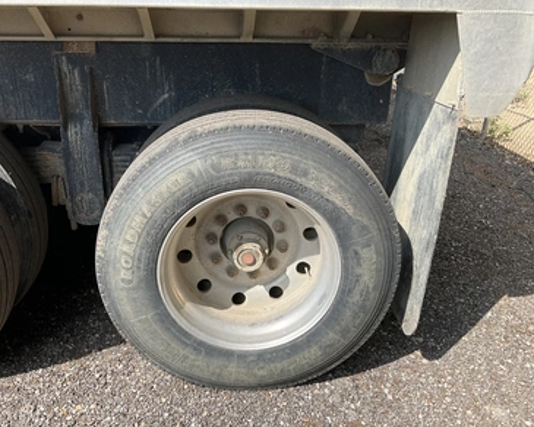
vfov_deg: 47.1
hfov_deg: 57.1
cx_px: 244
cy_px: 218
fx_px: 490
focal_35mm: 31
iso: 25
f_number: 1.8
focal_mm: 3
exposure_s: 1/829
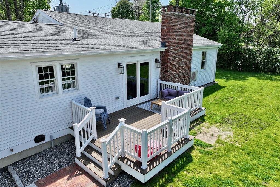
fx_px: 194
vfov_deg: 51.3
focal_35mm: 25
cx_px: 140
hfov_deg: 71.5
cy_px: 94
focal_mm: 12.29
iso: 160
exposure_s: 1/2000
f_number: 2.8
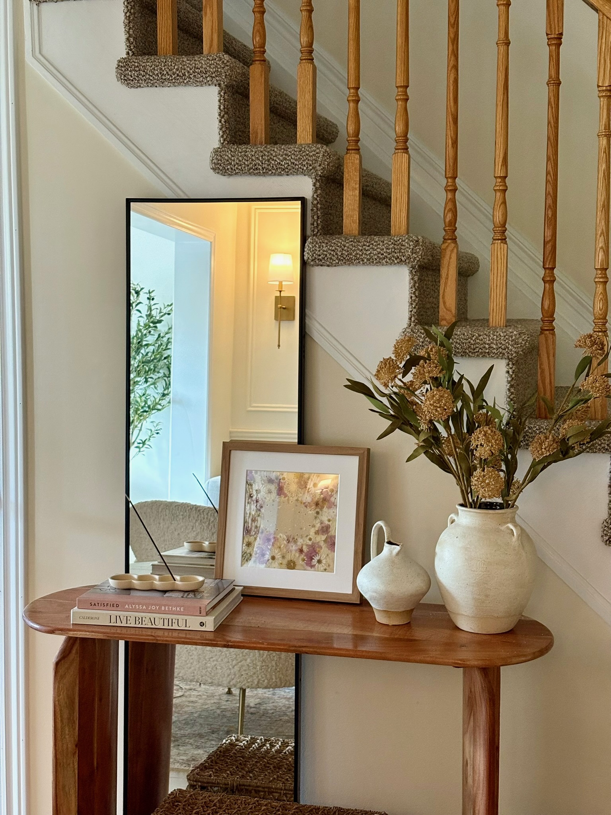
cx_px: 306
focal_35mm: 52
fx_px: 1224
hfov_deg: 28.0
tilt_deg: -4.1
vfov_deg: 36.8
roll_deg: -0.4
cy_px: 408
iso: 250
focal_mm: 5.96
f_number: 1.6
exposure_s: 1/40
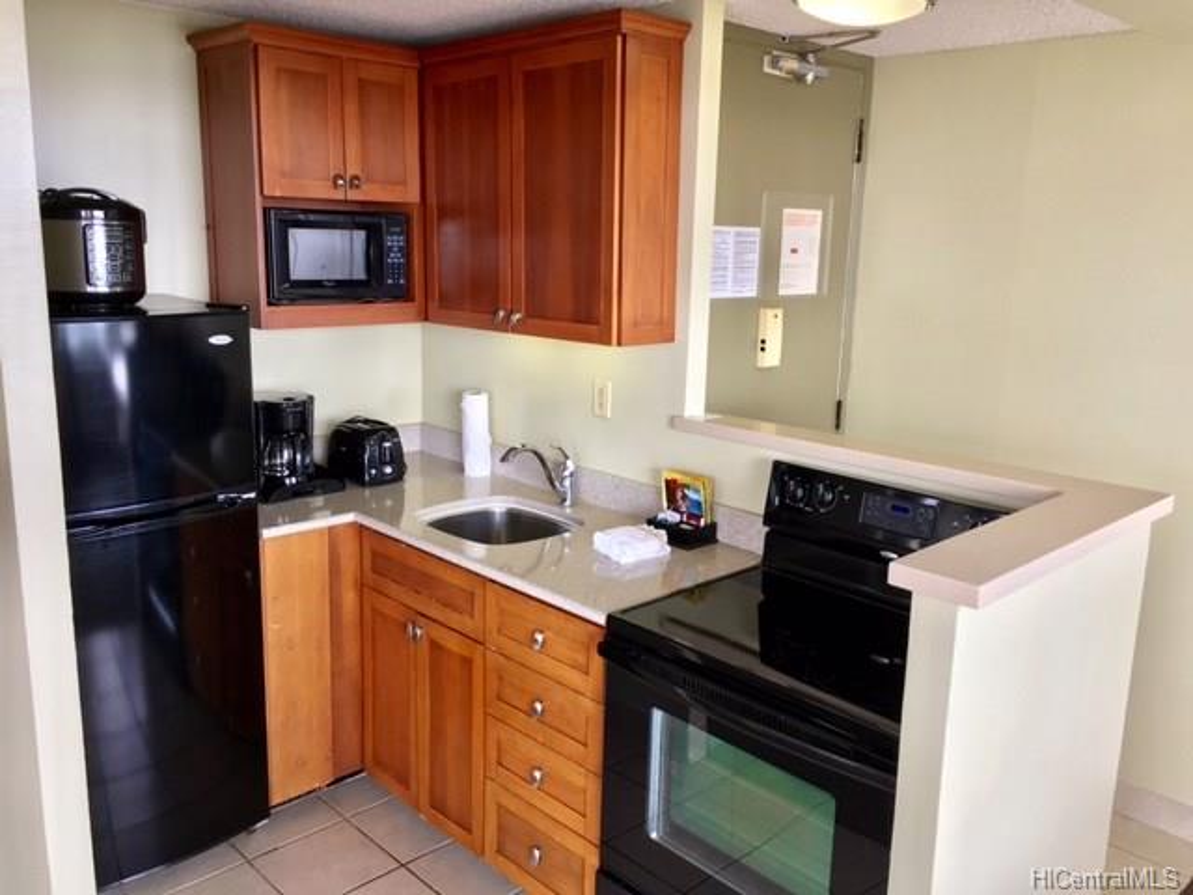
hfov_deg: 61.7
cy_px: 448
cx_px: 596
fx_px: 999
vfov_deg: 48.2
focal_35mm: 29
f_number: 2.2
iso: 25
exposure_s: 1/40
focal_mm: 4.15
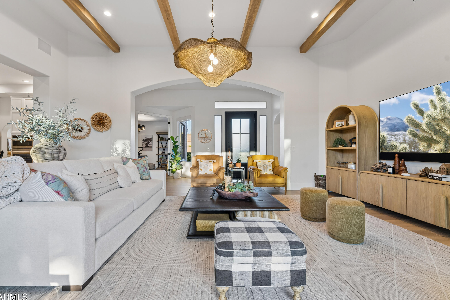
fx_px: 196
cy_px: 151
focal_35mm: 16
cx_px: 215
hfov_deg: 97.9
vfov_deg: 75.0
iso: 200
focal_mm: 14.6
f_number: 8
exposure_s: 1/13
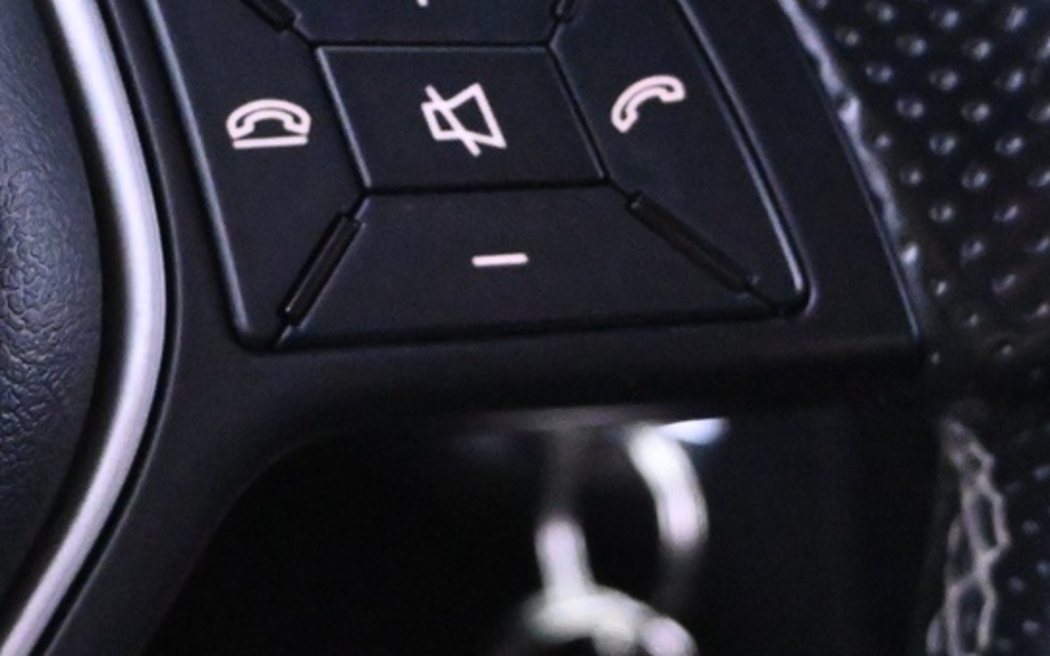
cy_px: 123
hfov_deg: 22.8
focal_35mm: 91
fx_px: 2604
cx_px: 450
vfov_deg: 14.3
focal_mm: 20
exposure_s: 1/30
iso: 9000
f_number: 3.8
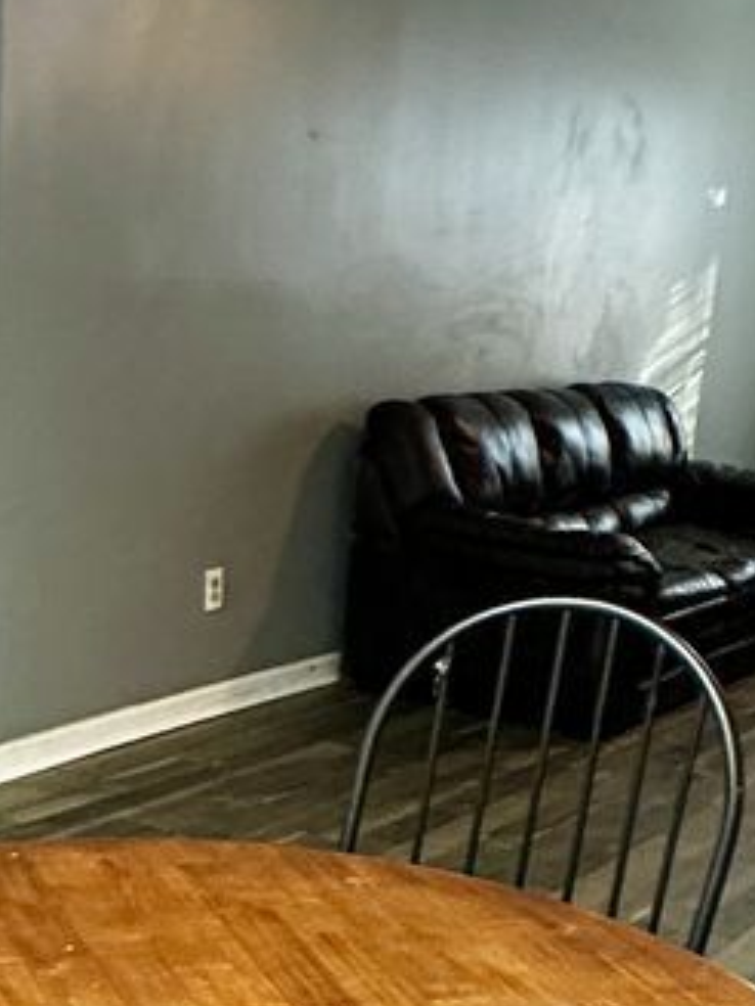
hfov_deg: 22.9
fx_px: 1861
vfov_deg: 29.8
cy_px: 748
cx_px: 290
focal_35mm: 64
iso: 800
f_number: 2.2
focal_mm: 2.22
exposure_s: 1/60
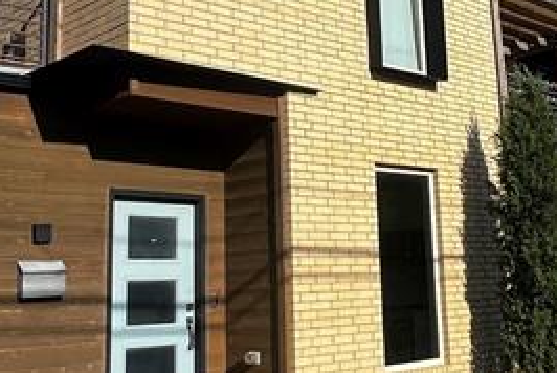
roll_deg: +2.9
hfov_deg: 37.8
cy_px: 98
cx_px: 366
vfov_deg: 25.8
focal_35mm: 52
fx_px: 805
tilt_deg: +12.6
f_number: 1.8
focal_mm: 1.57
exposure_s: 1/2320
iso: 32
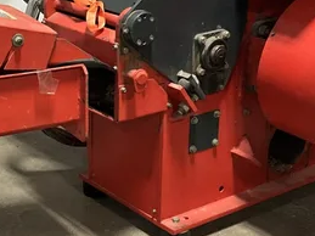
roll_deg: +0.2
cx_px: 69
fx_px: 764
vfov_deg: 17.5
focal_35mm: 84
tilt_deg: -20.4
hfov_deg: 23.0
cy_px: 97
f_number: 1.8
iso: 200
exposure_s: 1/60
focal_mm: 3
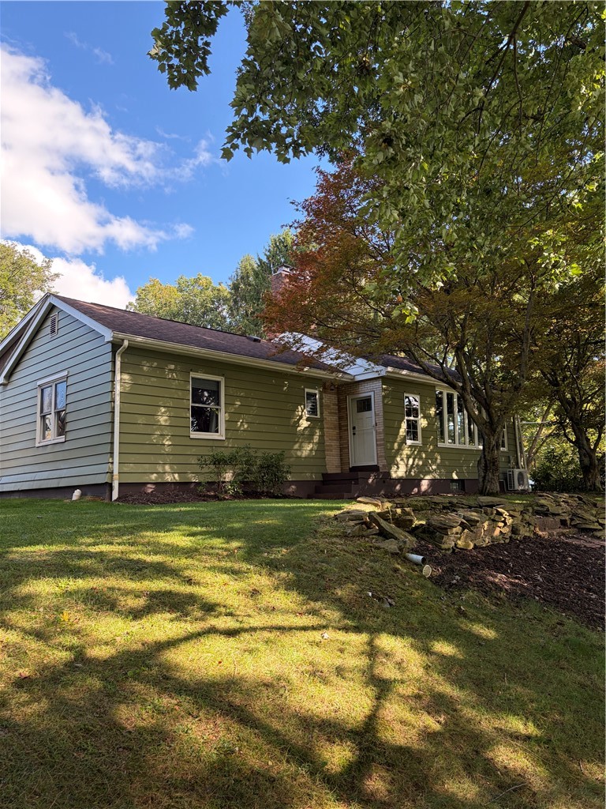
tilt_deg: +9.7
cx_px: 303
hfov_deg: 53.1
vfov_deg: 67.3
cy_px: 404
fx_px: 607
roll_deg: +2.4
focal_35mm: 26
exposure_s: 1/438
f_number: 1.6
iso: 64
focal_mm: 5.96
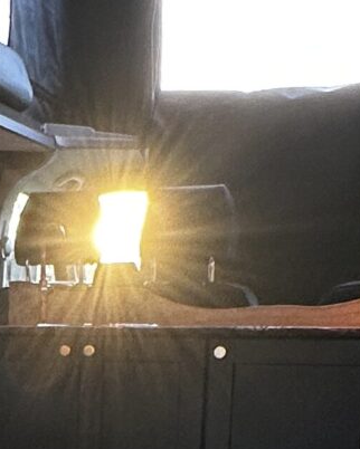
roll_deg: -0.6
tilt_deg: -12.0
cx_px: -72
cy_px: 545
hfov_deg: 16.9
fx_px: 1158
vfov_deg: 20.5
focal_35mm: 87
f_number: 2.2
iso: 125
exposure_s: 1/99
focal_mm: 2.22
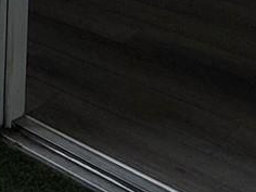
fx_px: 703
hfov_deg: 15.7
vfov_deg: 13.1
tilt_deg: -8.2
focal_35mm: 95
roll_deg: +2.2
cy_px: -210
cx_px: -274
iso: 64
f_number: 2.2
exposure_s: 1/742
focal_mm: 2.22
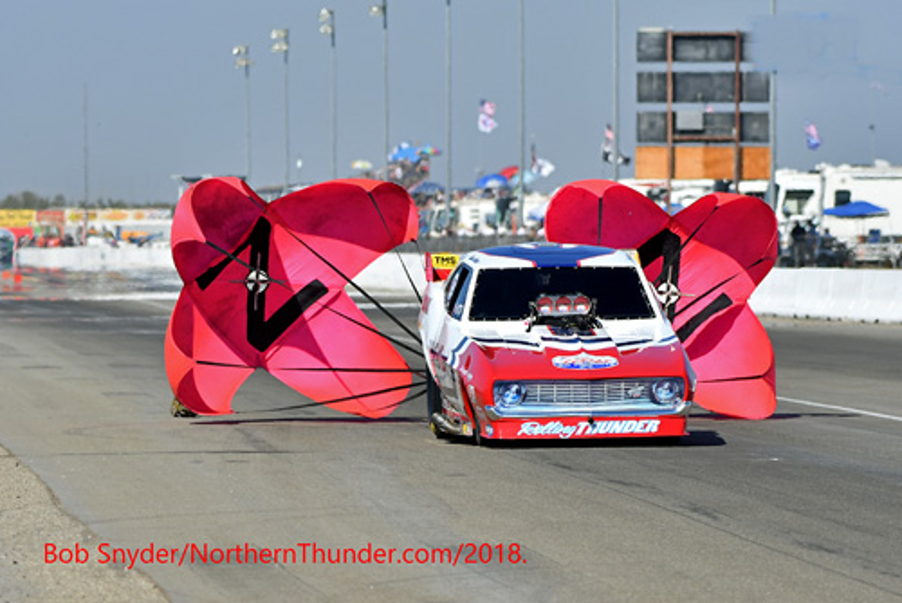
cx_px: 451
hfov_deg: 6.9
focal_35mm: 300
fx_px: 7521
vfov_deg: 4.6
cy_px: 302
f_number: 5.6
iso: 160
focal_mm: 200
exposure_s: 1/1250
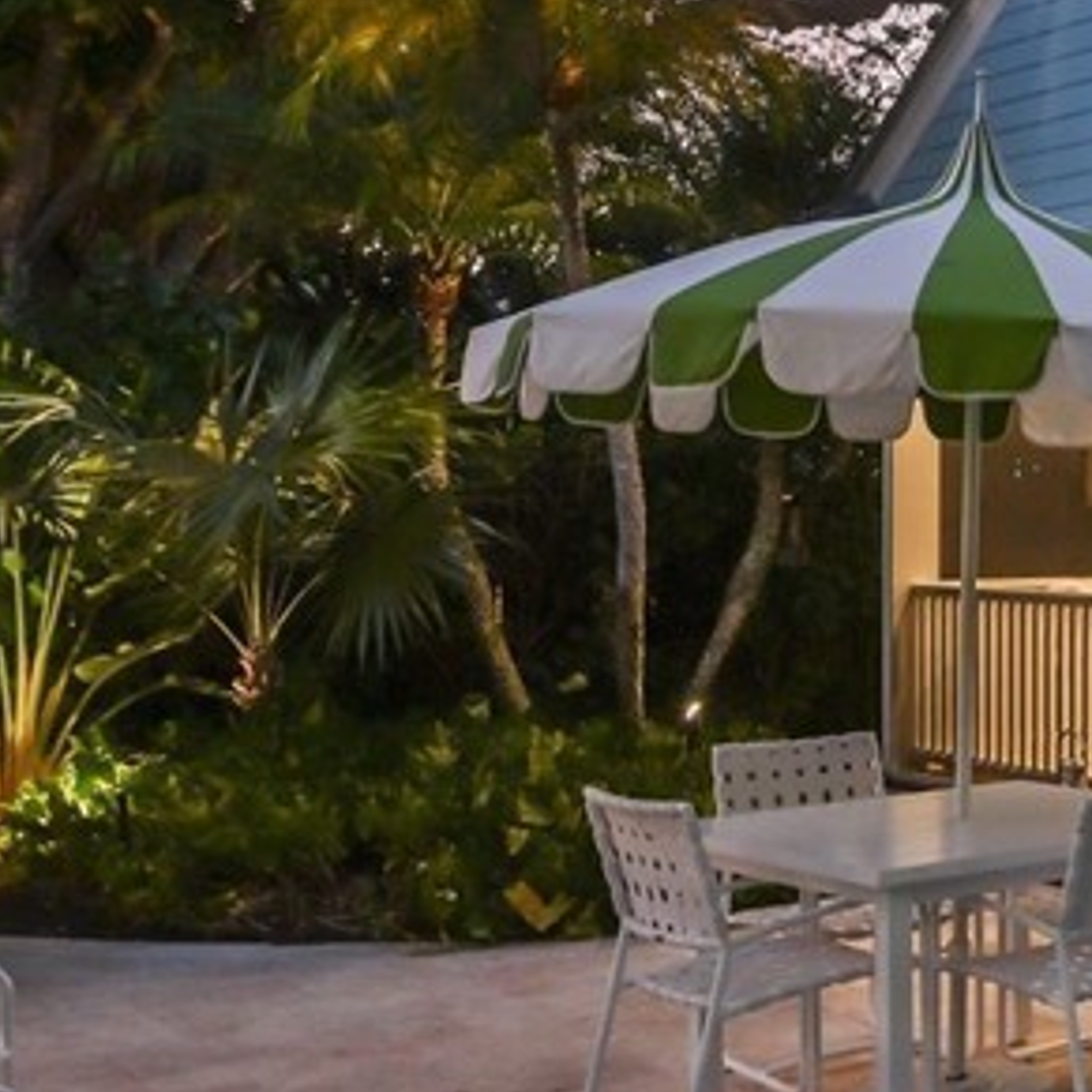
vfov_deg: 30.0
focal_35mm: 57
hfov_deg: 23.9
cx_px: 1632
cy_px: 544
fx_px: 2034
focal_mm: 18
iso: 400
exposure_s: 1/3
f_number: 9
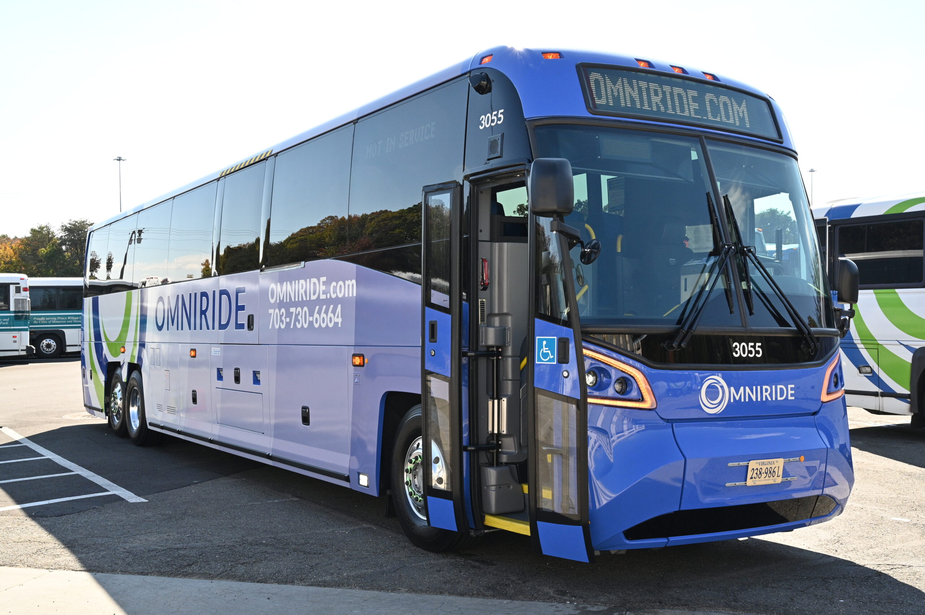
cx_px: 462
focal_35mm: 38
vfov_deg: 35.0
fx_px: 976
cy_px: 308
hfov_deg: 50.7
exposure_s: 1/500
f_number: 11
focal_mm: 38
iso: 1000
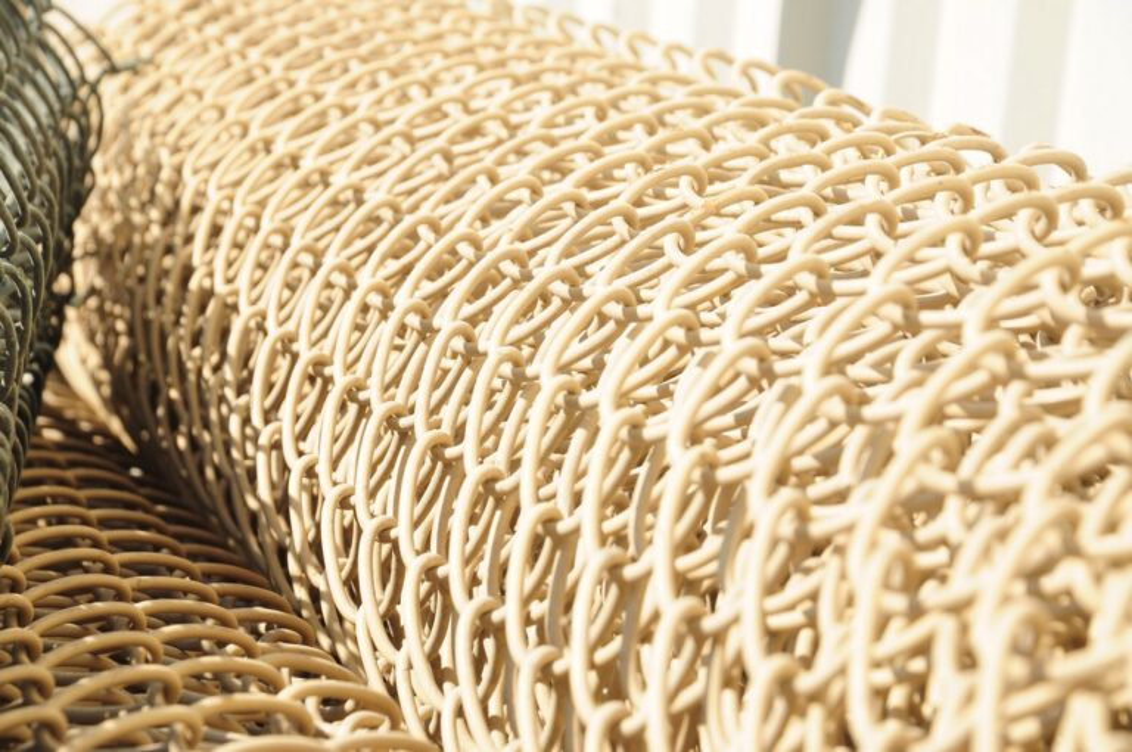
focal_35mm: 135
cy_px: 376
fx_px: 4240
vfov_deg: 10.1
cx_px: 566
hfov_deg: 15.2
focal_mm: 90
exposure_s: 1/250
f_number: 10
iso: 200
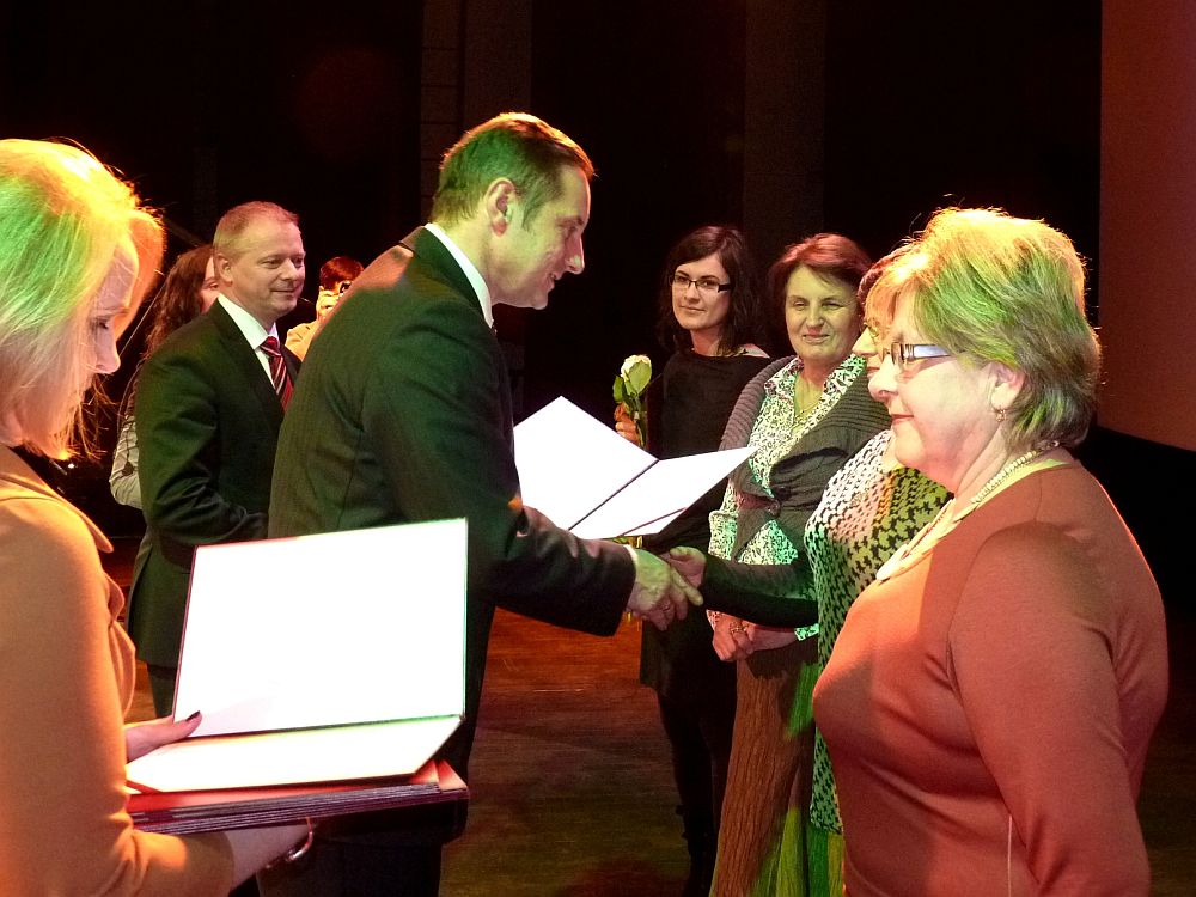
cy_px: 448
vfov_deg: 42.9
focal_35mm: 33
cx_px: 598
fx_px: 1140
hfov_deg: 55.4
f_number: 3
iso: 400
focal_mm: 5.9
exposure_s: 1/30
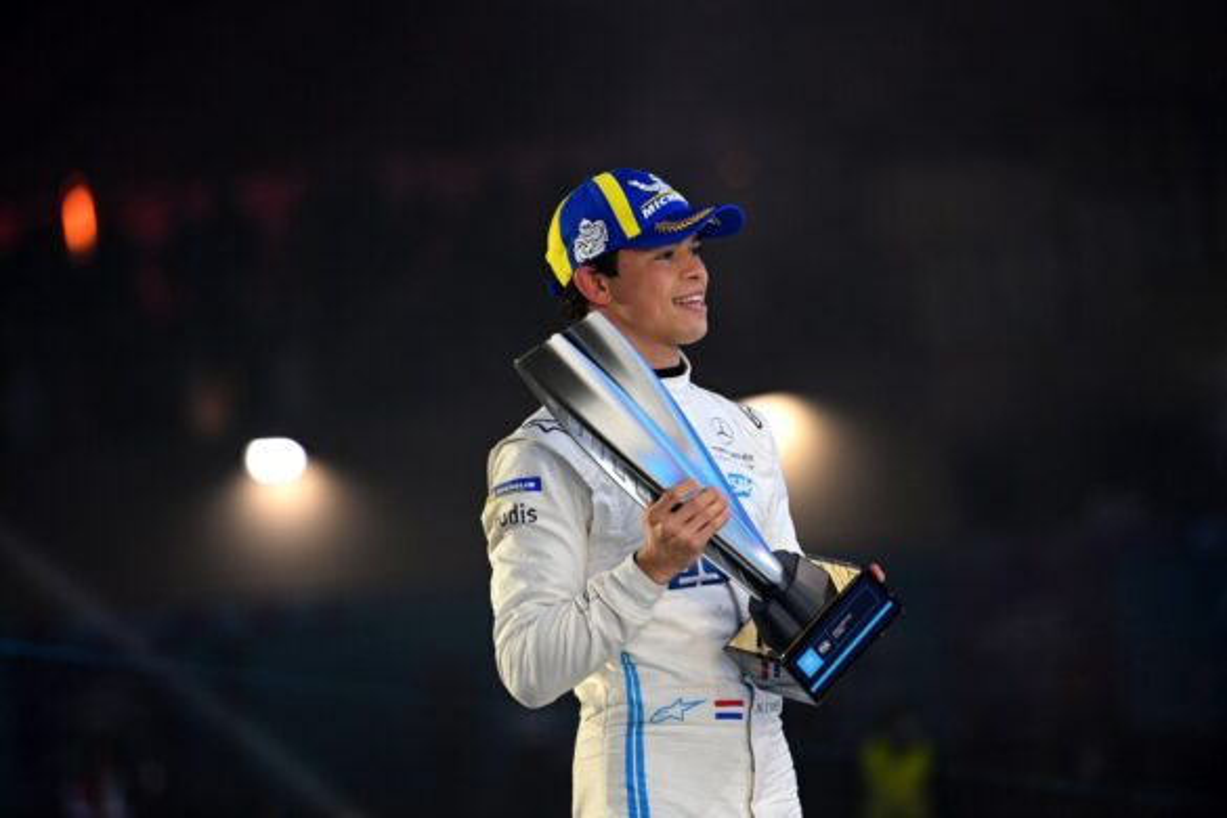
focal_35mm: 200
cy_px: 409
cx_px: 614
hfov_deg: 10.3
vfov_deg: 6.9
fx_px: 6816
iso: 1600
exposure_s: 1/500
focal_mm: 200
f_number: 3.2
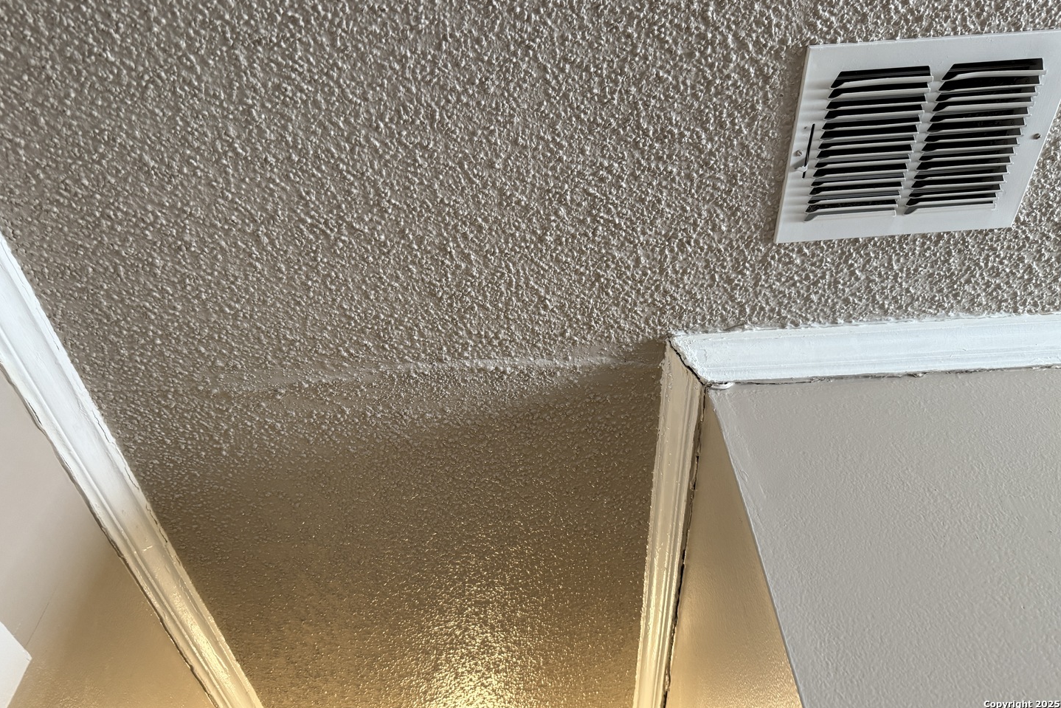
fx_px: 737
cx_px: 530
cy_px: 323
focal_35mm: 25
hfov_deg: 71.5
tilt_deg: +53.3
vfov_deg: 51.2
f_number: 1.78
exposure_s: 1/60
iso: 200
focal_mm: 6.76
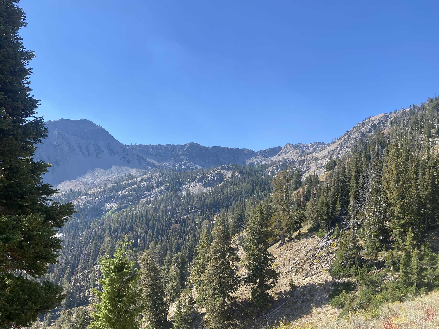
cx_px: 214
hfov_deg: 65.3
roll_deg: -4.6
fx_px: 342
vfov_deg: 51.4
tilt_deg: +7.2
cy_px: 162
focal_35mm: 27
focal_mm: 4.25
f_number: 1.8
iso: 32
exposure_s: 1/2066
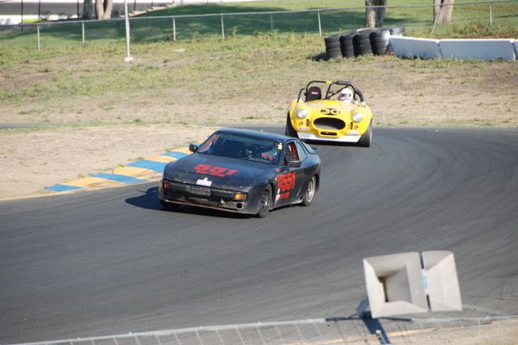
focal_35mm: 302
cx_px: 259
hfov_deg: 6.8
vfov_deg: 4.6
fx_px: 4345
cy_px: 172
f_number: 5.6
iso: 220
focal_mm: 200
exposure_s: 1/500
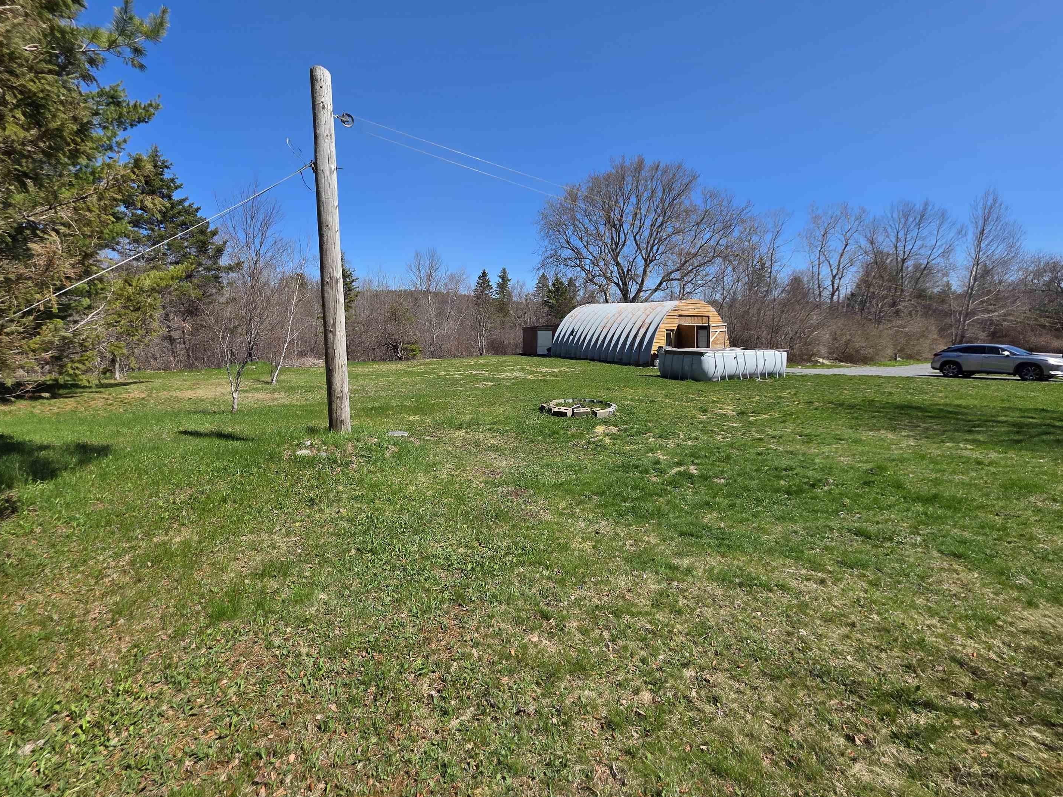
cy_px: 385
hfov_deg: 102.0
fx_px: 430
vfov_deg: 85.6
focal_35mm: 14
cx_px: 515
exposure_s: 1/2339
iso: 40
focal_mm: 2.2
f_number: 1.9
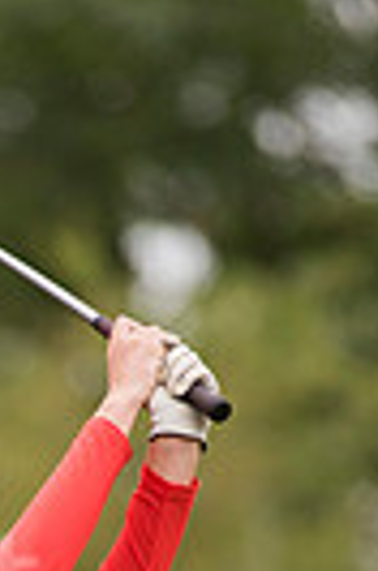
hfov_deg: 1.3
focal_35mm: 1017
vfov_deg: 2.0
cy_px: 824
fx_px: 16101
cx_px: -185
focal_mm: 300
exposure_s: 1/1250
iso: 400
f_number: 5
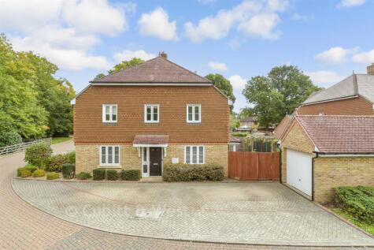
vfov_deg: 77.4
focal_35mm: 15
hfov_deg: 100.4
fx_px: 156
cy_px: 125
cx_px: 187
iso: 160
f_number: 11
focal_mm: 10
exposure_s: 1/20
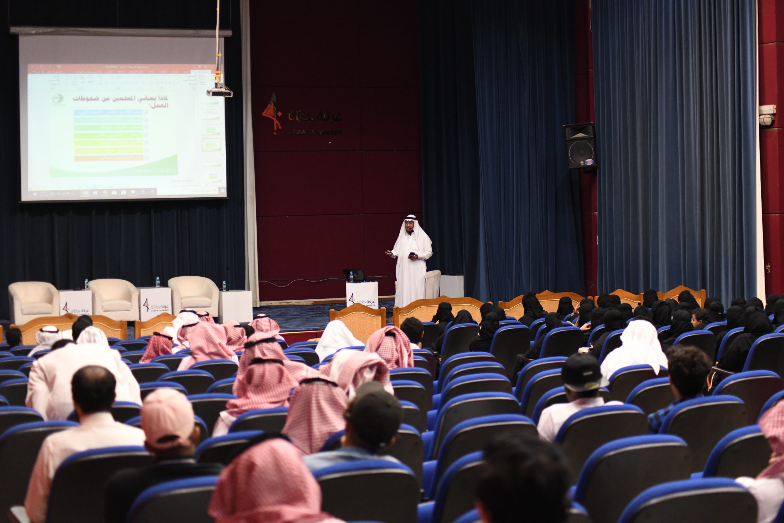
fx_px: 1524
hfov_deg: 28.8
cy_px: 262
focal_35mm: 70
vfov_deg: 19.5
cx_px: 392
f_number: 4.5
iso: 4000
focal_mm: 70
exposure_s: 1/50
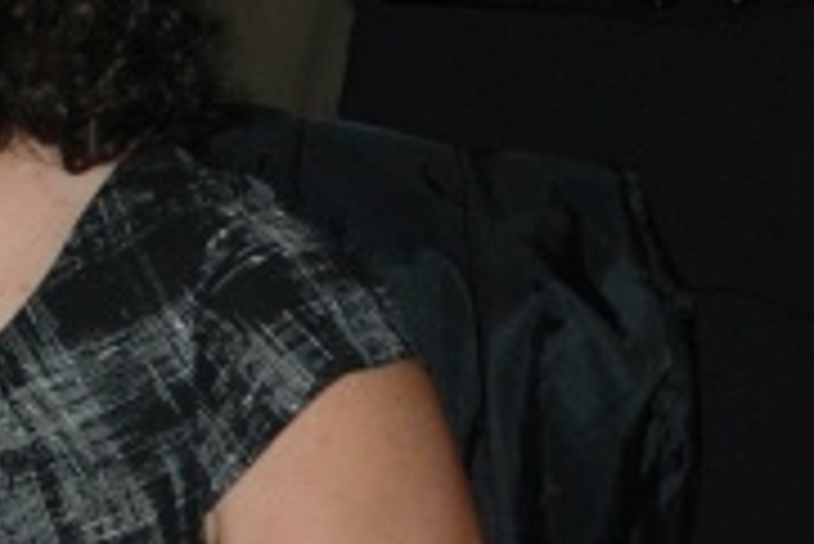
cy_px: 425
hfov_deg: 9.3
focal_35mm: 221
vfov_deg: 6.2
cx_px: 535
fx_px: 5001
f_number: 4
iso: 200
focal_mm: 26
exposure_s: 1/60
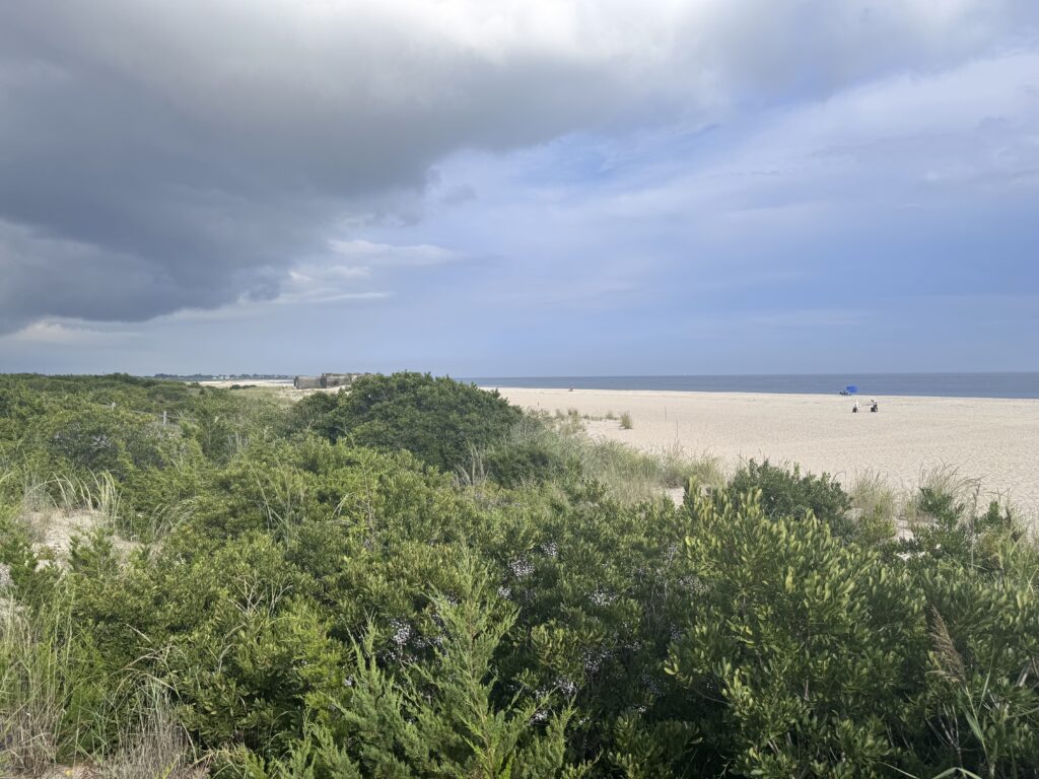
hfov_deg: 71.6
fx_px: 720
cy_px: 390
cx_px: 520
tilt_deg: -0.9
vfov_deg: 56.8
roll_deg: +1.0
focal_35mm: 24
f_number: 1.78
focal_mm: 6.76
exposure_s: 1/4608
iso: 80
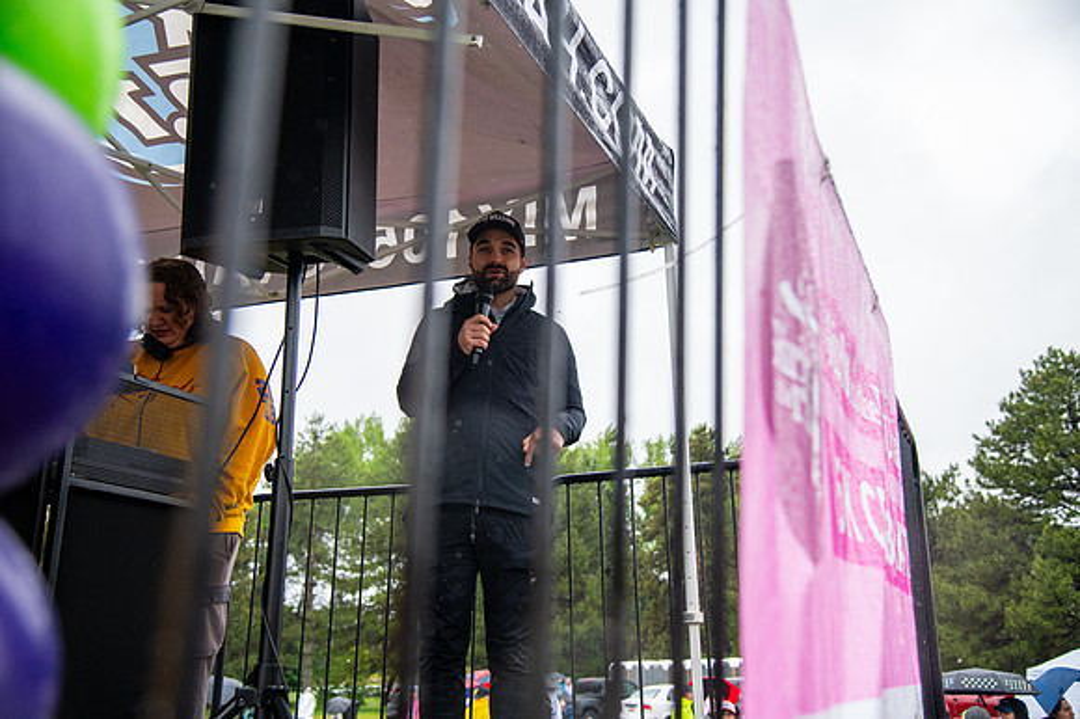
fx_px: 1139
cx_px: 540
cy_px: 360
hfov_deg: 50.7
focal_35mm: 38
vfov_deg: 35.0
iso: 2000
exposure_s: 1/1250
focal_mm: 38
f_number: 4
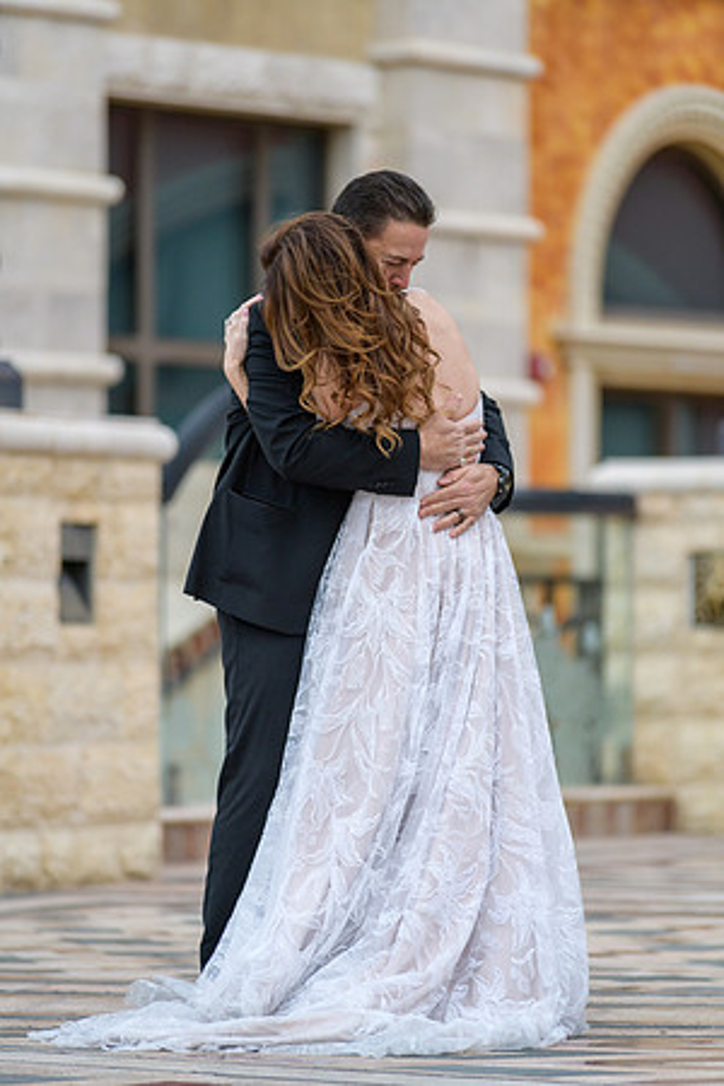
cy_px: 543
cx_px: 362
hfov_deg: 6.9
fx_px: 6033
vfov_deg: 10.3
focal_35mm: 200
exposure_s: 1/3200
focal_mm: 200
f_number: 2.8
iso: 400
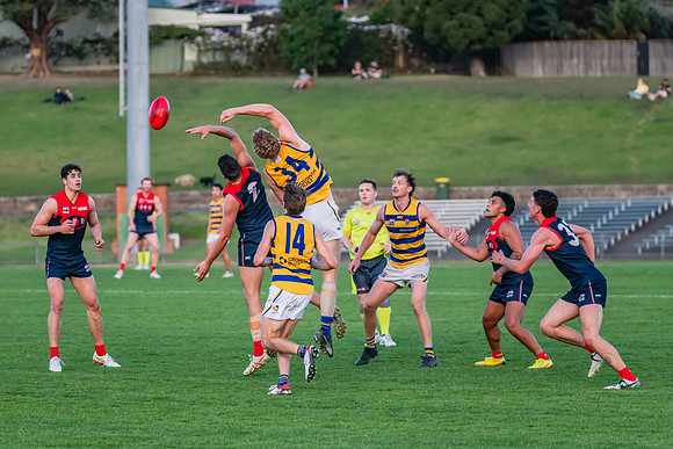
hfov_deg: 9.5
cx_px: 292
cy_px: 196
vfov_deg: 6.3
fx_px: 4050
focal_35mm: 217
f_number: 4
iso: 1100
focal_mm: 190
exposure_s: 1/1250
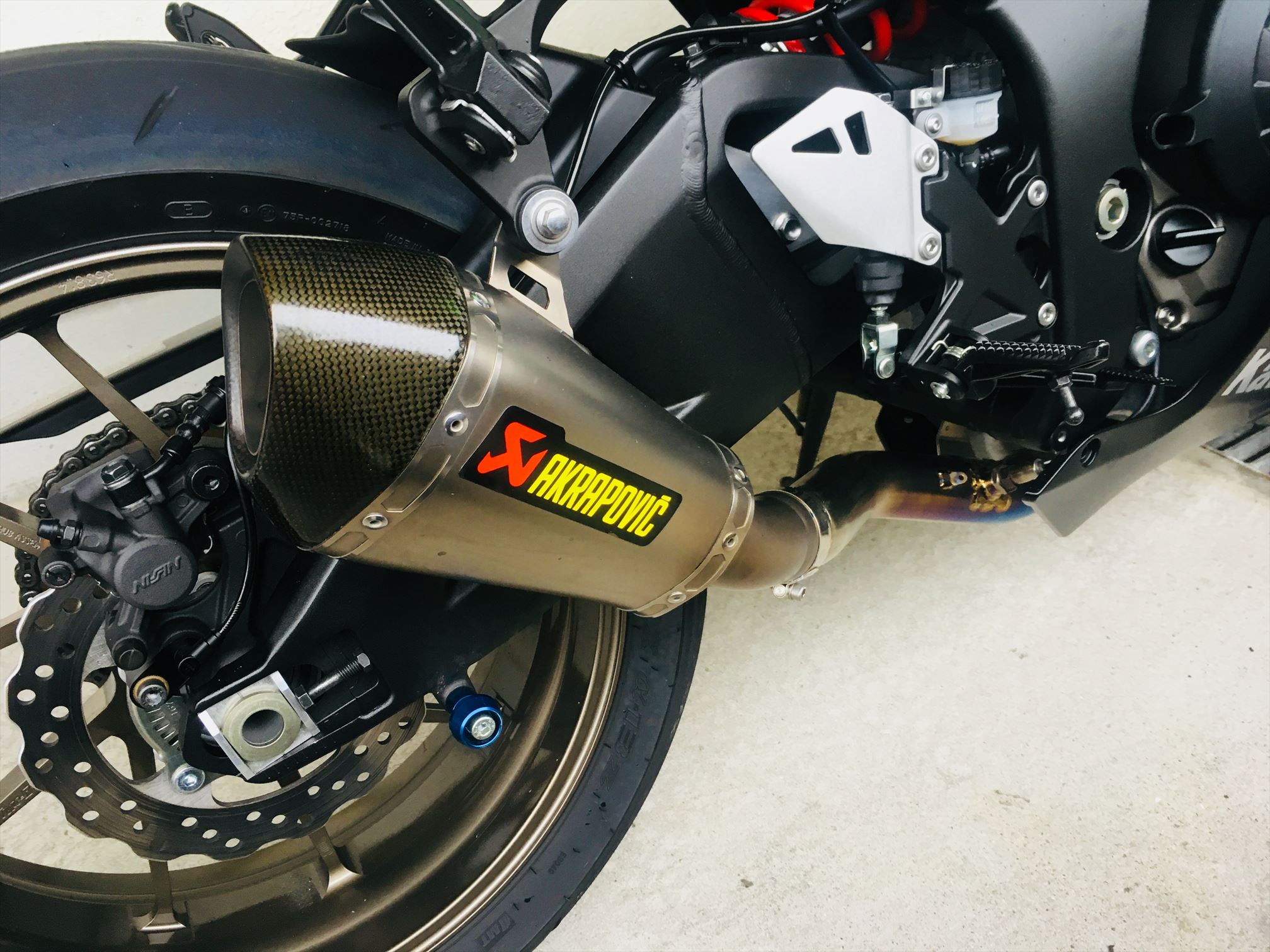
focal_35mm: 29
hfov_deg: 61.7
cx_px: 635
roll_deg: +7.4
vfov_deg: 48.2
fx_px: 1064
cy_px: 476
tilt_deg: -34.9
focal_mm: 4.15
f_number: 2.2
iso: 80
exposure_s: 1/30
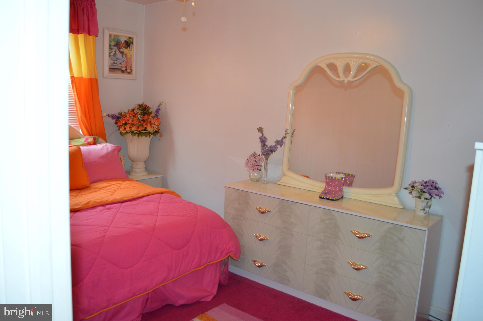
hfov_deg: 62.0
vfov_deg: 43.5
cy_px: 160
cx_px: 242
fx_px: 402
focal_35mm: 30
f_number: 3.8
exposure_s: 1/60
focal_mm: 20
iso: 800
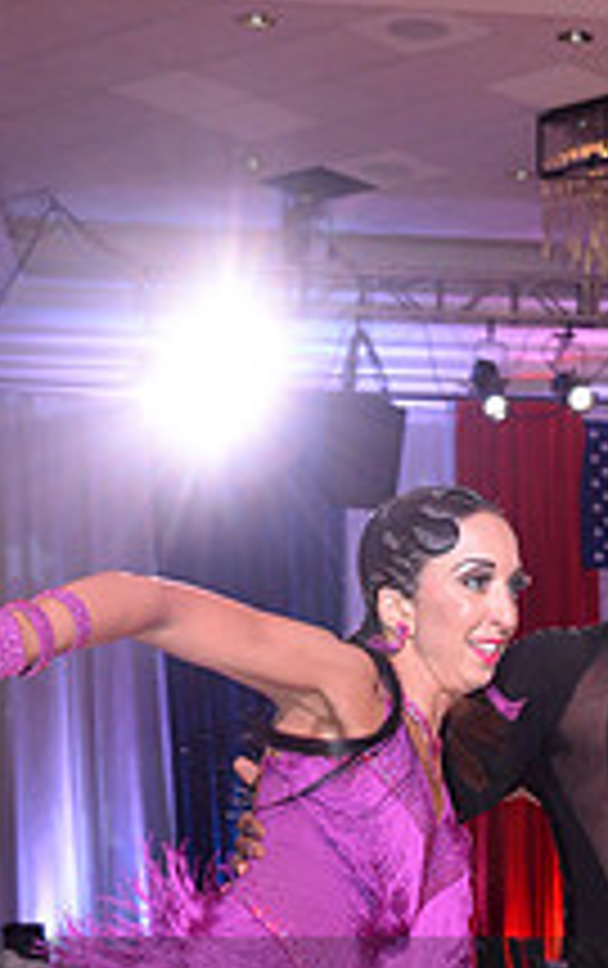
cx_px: 615
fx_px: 2537
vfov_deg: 20.5
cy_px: 1090
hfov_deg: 13.5
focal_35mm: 96
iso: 2000
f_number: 5
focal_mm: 35
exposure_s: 1/250
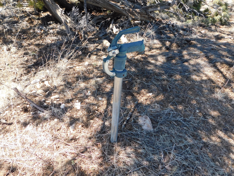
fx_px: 203
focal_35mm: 30
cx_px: 117
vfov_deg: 46.8
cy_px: 88
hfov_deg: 60.0
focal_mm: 5.3
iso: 125
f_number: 3.2
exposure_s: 1/320
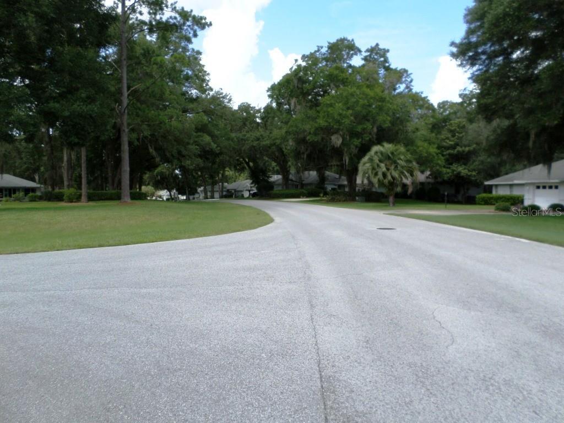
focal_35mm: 25
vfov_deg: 54.9
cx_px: 282
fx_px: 407
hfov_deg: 69.4
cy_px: 212
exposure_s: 1/750
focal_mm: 4.5
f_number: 2.5
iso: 80
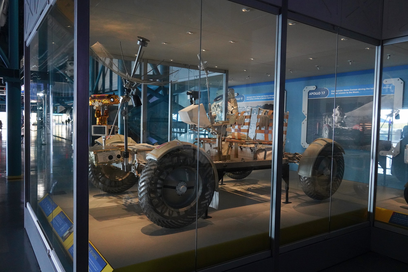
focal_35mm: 28
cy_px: 136
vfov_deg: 46.4
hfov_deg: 65.5
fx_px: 317
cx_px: 204
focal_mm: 28
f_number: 8
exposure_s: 1/80
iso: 8000
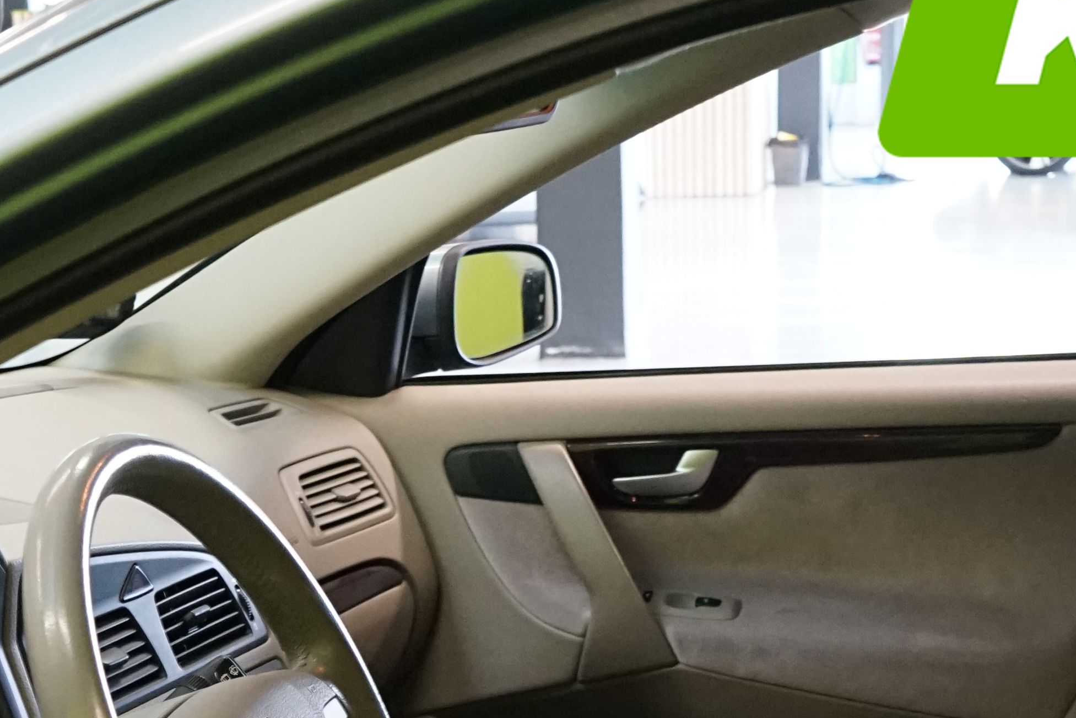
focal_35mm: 86
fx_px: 2570
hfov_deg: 23.6
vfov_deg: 15.3
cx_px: 463
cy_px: 870
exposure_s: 1/30
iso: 4000
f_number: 6.3
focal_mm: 28
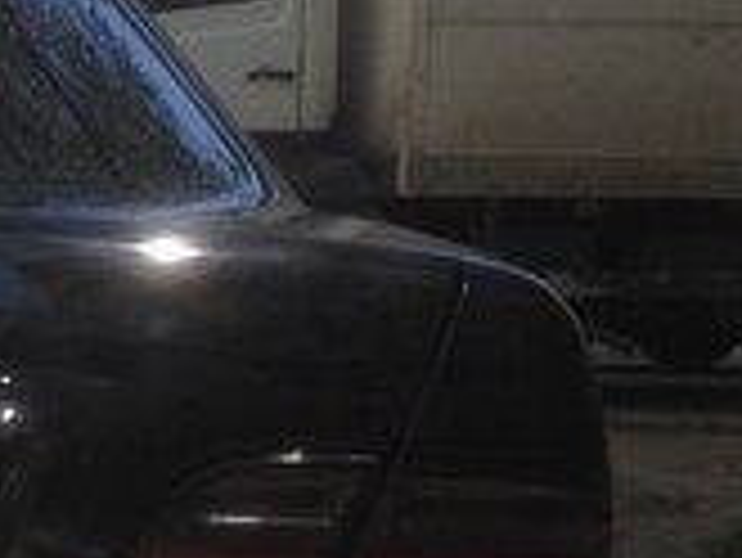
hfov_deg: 13.8
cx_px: -468
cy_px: 425
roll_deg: -1.8
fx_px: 2832
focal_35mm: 132
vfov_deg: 11.2
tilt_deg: -3.3
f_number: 2.4
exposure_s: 1/653
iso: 50
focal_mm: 4.12
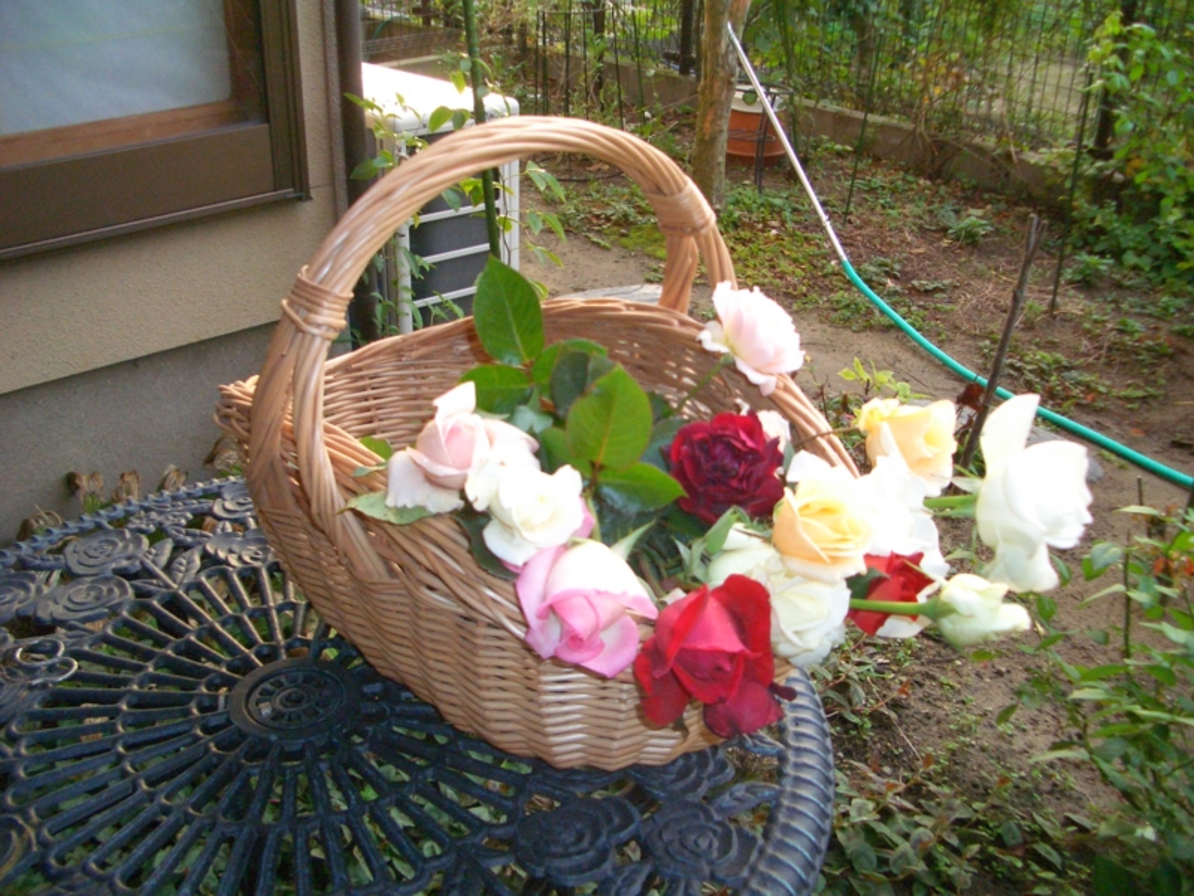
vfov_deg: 40.7
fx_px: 1207
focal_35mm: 35
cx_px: 597
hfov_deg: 52.6
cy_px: 448
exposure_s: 1/60
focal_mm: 5.8
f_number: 2.6
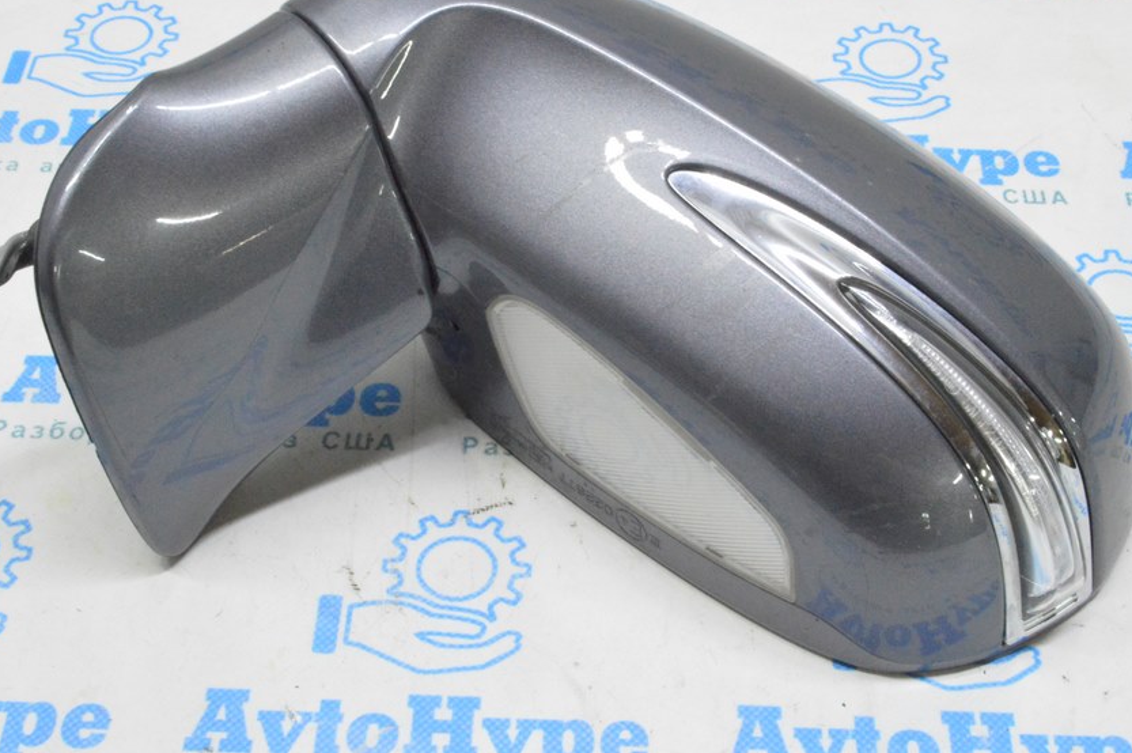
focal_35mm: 59
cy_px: 292
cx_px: 572
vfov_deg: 22.9
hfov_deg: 34.0
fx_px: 1854
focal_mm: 32
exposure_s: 1/15
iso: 6400
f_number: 20
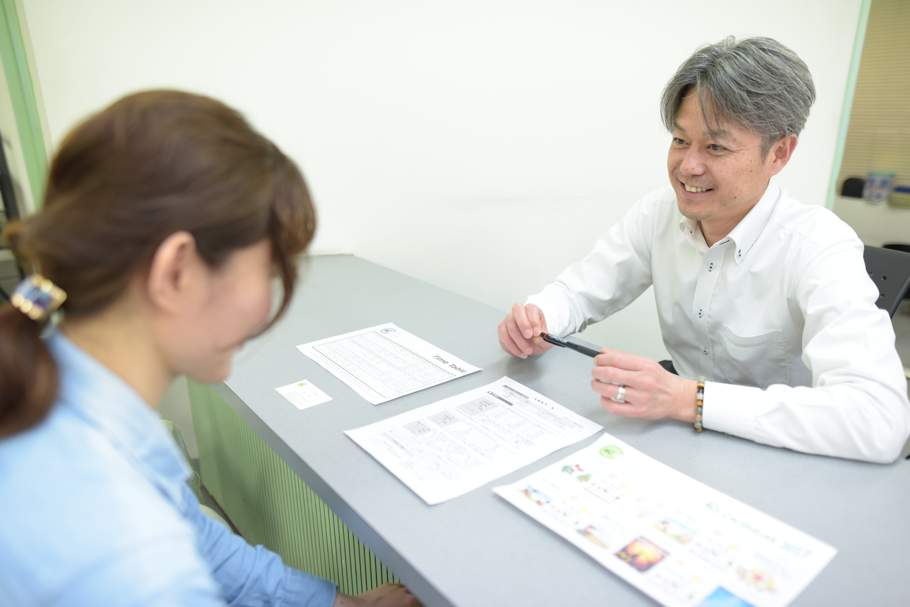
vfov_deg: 53.2
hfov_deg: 73.7
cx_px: 455
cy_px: 304
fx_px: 607
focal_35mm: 24
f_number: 2
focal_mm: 24
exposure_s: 1/250
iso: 800
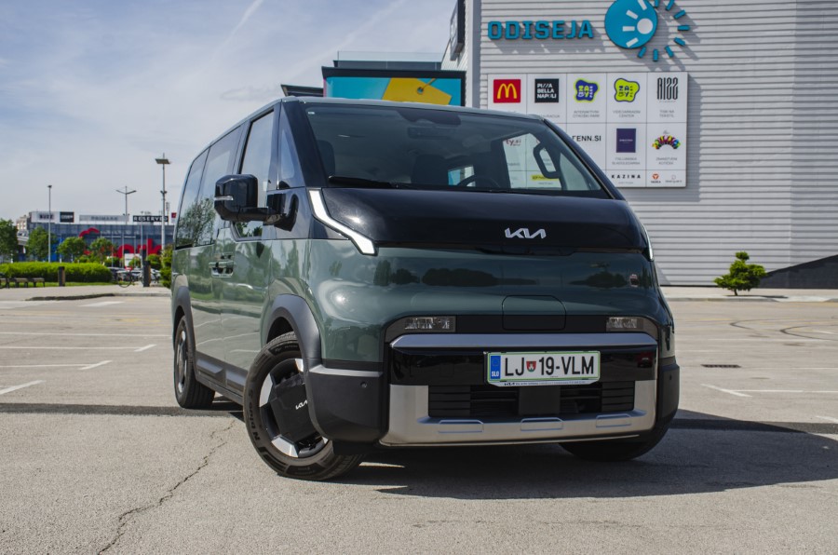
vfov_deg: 27.9
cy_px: 278
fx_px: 1115
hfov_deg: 41.2
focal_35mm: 48
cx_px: 419
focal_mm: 32
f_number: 8
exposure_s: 1/250
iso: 100
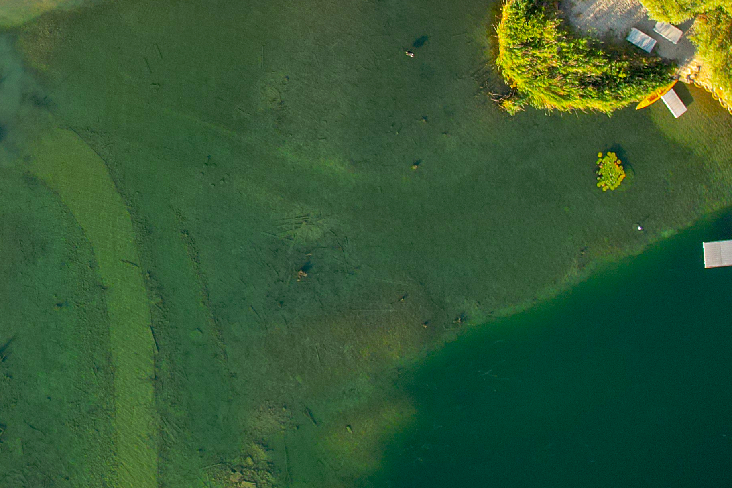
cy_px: 33
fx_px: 1342
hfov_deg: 28.3
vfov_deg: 20.1
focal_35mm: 66
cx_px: -29
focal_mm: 8.38
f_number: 2.8
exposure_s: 1/400
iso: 100
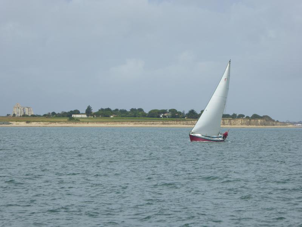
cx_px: 151
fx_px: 1396
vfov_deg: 9.3
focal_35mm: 160
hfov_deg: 12.3
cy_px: 114
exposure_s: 1/640
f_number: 5.5
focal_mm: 28.7
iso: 100
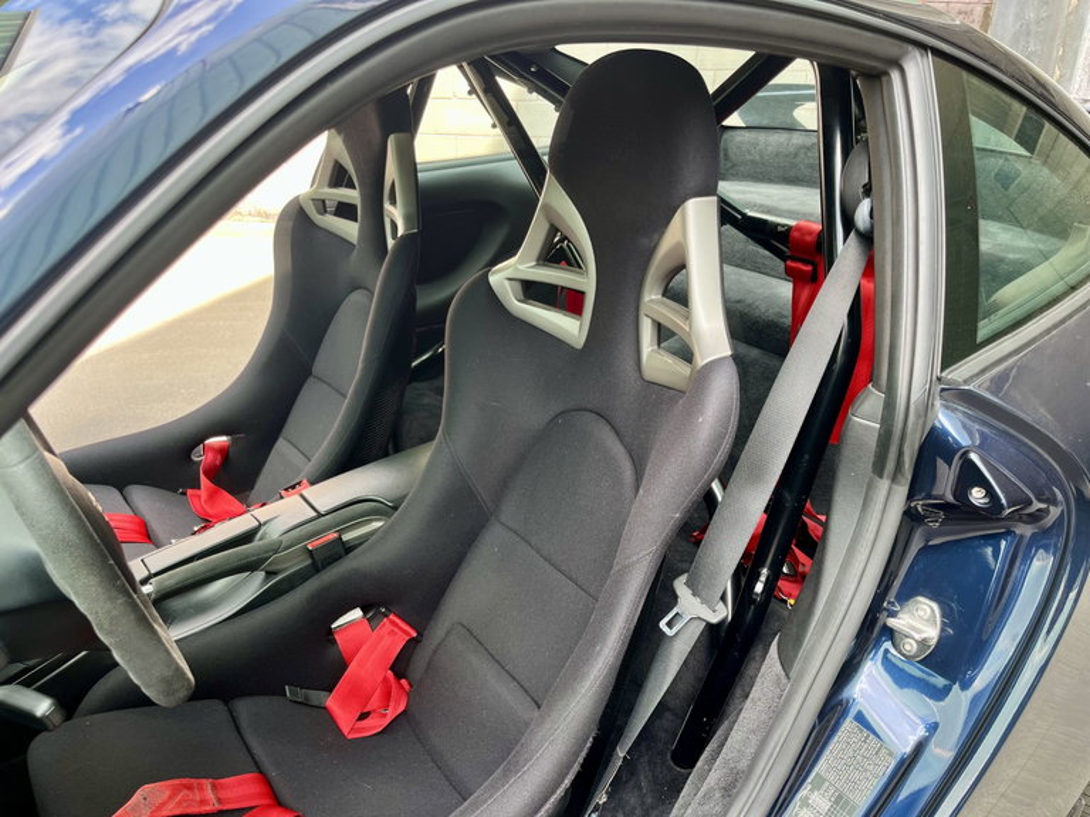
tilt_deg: -23.1
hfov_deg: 67.3
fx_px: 819
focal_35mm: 26
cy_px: 408
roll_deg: -0.9
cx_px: 545
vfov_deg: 53.1
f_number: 1.6
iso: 64
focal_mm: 5.1
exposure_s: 1/121
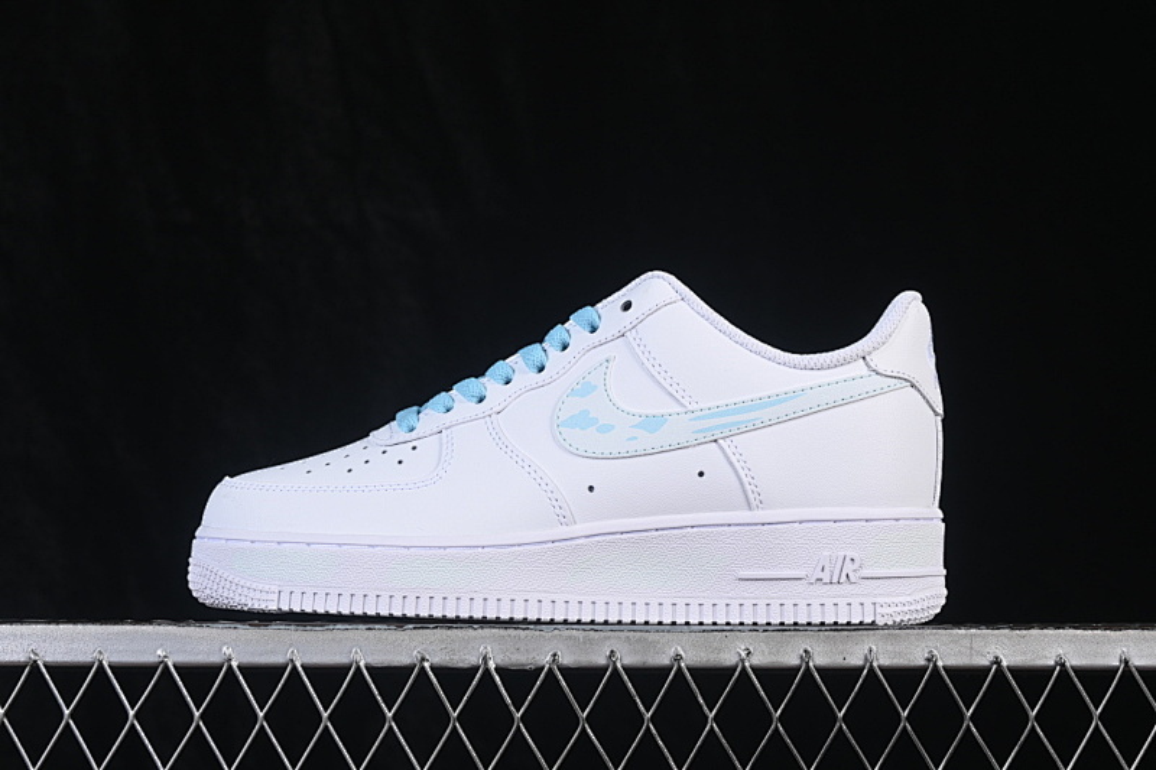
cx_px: 578
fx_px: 2408
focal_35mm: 75
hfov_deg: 27.0
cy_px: 385
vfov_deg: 18.2
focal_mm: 50
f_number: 8
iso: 160
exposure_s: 1/80
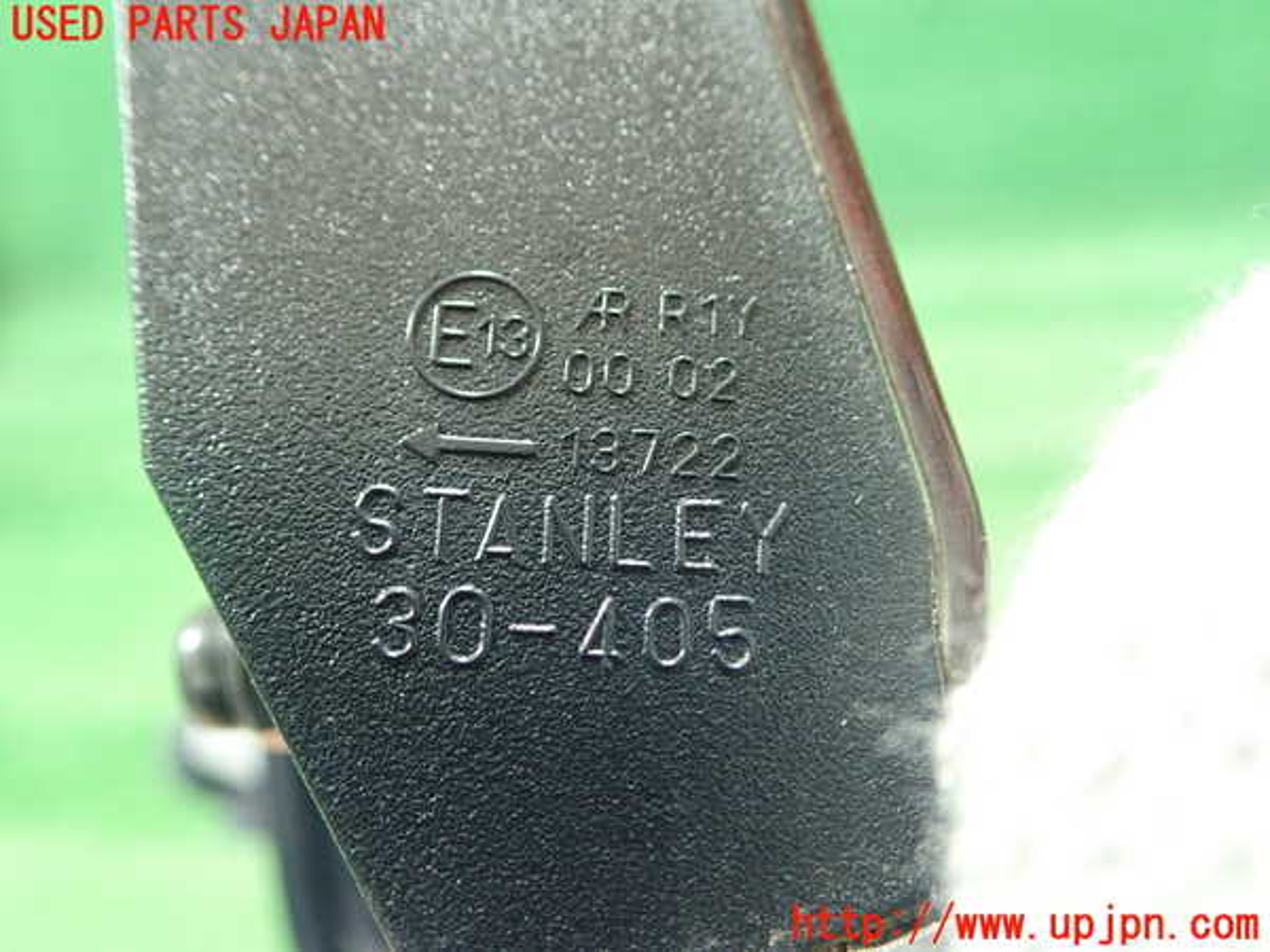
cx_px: 635
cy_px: 476
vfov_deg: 46.8
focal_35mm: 30
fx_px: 1101
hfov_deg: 60.0
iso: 800
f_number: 2.3
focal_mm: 5.5
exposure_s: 1/60
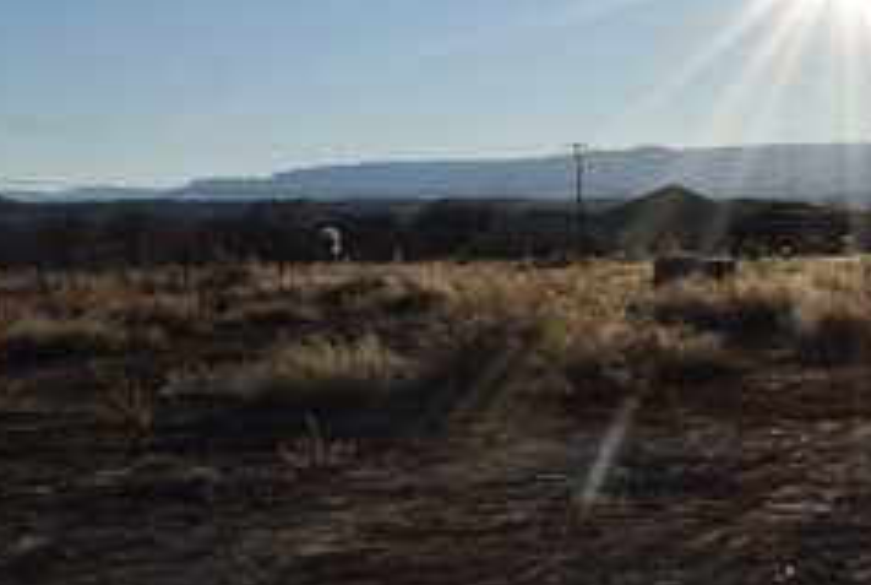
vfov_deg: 16.8
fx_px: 1963
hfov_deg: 25.0
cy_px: 460
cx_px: 507
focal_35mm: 81
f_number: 18
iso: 100
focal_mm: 20
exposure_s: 1/200
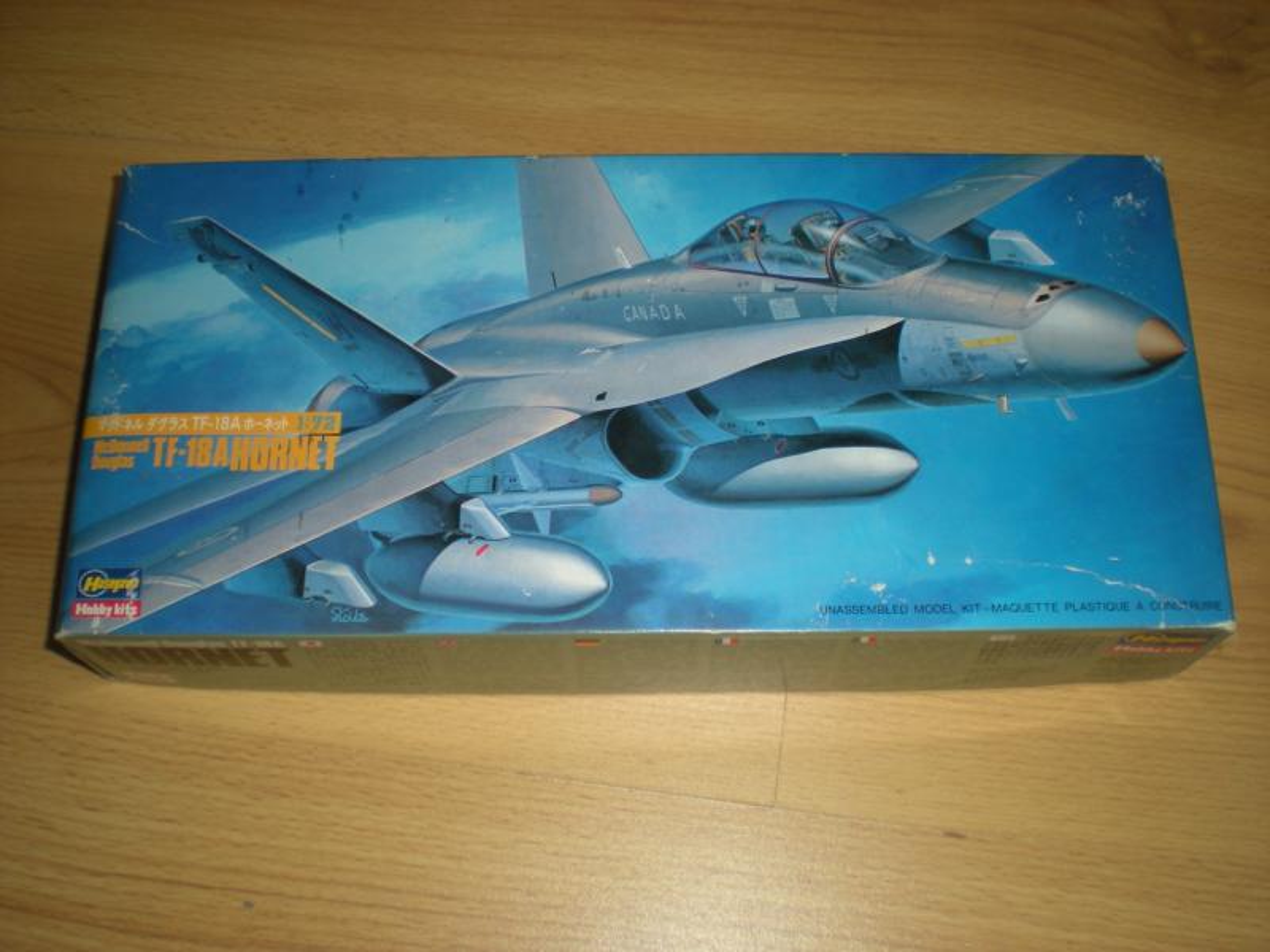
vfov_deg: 37.7
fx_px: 1394
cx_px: 635
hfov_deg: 49.0
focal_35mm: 38
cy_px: 476
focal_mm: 6.3
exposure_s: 1/30
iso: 64
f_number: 3.1
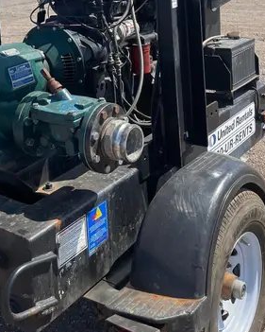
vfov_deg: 32.9
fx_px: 519
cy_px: 12
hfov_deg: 27.9
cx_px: 46
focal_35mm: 53
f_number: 1.6
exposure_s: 1/2451
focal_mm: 4.2
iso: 32
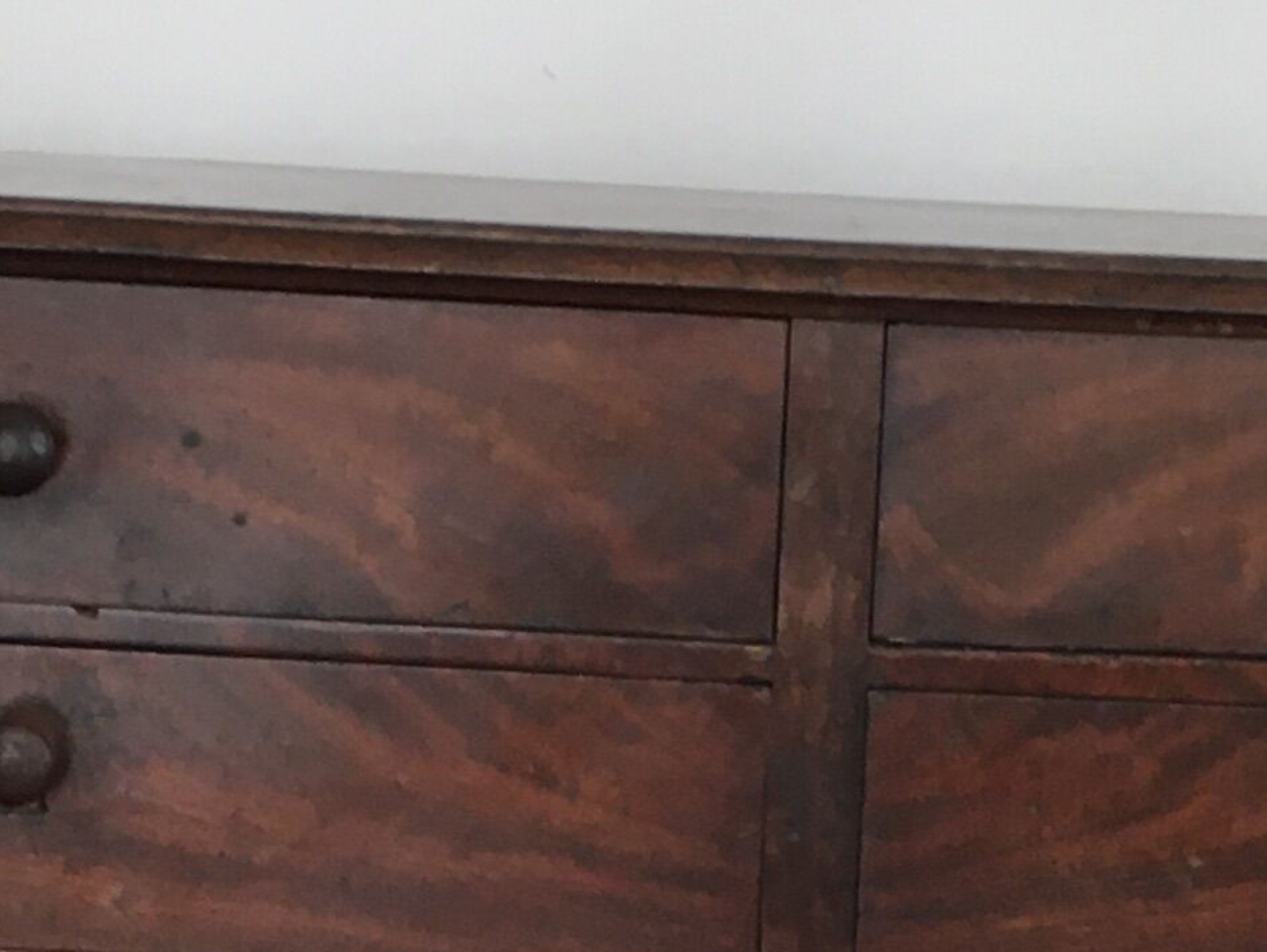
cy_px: 1547
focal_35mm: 125
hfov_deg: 15.8
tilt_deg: -18.0
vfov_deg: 11.3
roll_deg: -3.7
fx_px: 4577
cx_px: 713
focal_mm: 4.15
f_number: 2.2
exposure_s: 1/33
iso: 64
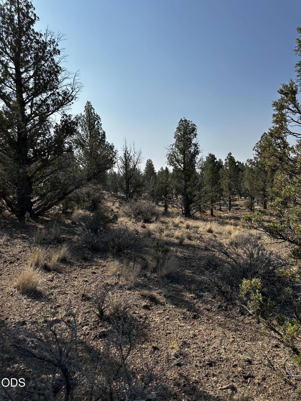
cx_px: 150
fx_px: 278
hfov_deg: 56.8
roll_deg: +2.7
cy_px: 200
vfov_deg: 71.6
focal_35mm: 24
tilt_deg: -7.5
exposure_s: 1/5263
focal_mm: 6.86
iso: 80
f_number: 1.78
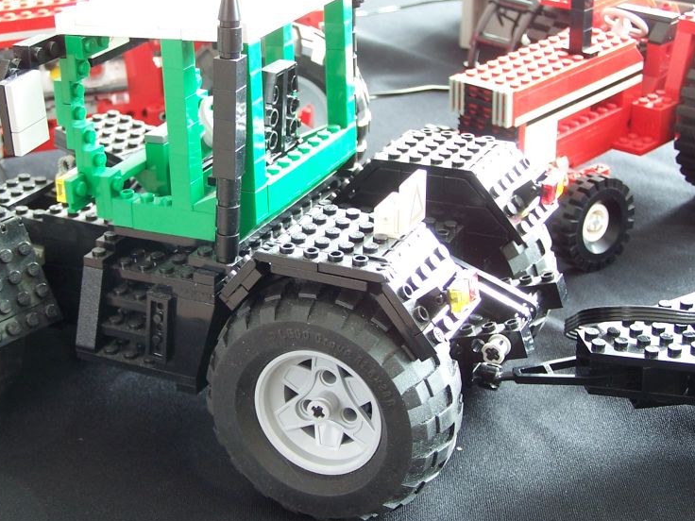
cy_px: 225
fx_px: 1425
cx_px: 258
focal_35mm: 71
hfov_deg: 27.3
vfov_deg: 20.7
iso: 80
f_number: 3
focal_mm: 8.5
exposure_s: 1/4
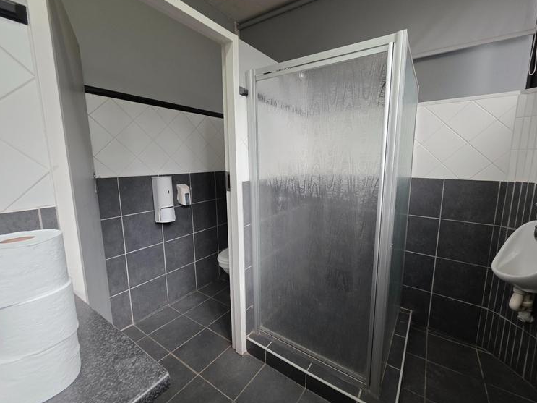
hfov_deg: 101.9
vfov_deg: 85.6
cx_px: 285
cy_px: 195
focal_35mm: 14
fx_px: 217
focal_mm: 2.2
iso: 100
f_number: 1.9
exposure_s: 1/100
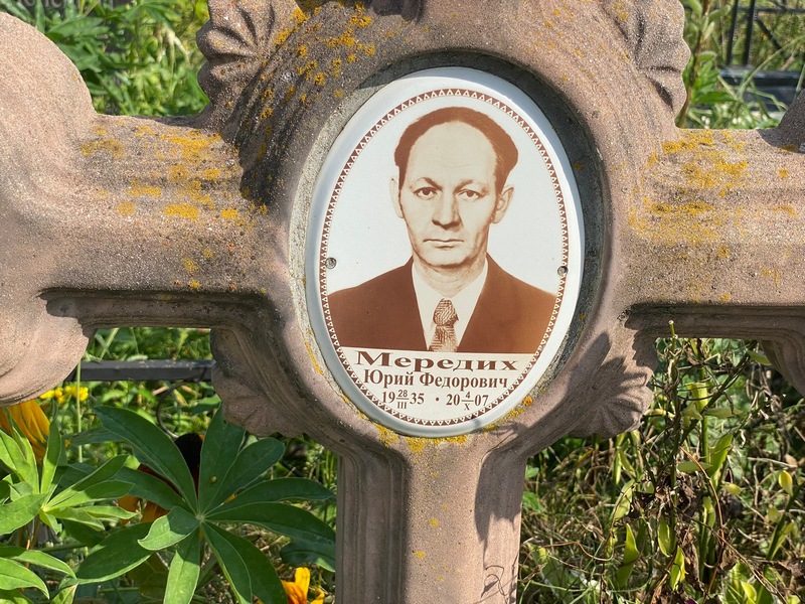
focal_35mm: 52
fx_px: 1209
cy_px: 302
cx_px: 402
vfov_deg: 28.0
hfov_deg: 36.8
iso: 20
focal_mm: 6
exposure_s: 1/1332
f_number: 2
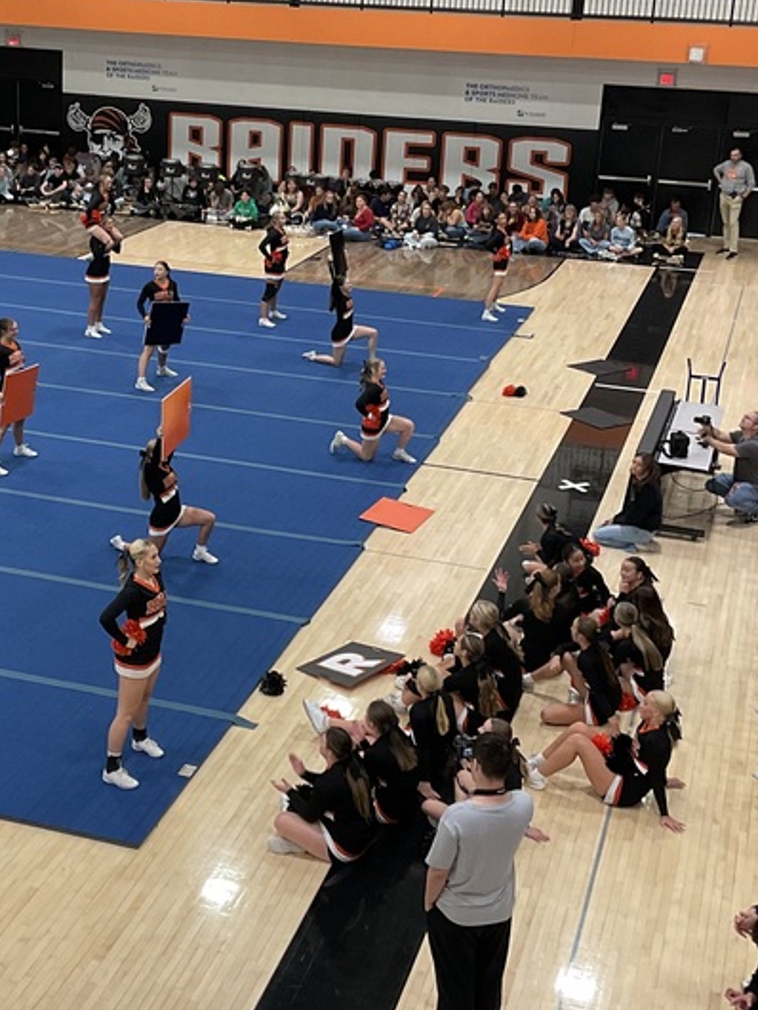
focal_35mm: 56
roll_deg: -4.0
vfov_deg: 34.3
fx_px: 1634
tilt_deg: -17.6
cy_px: 429
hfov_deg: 25.9
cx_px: 232
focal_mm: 3
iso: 64
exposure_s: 1/60
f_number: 1.8
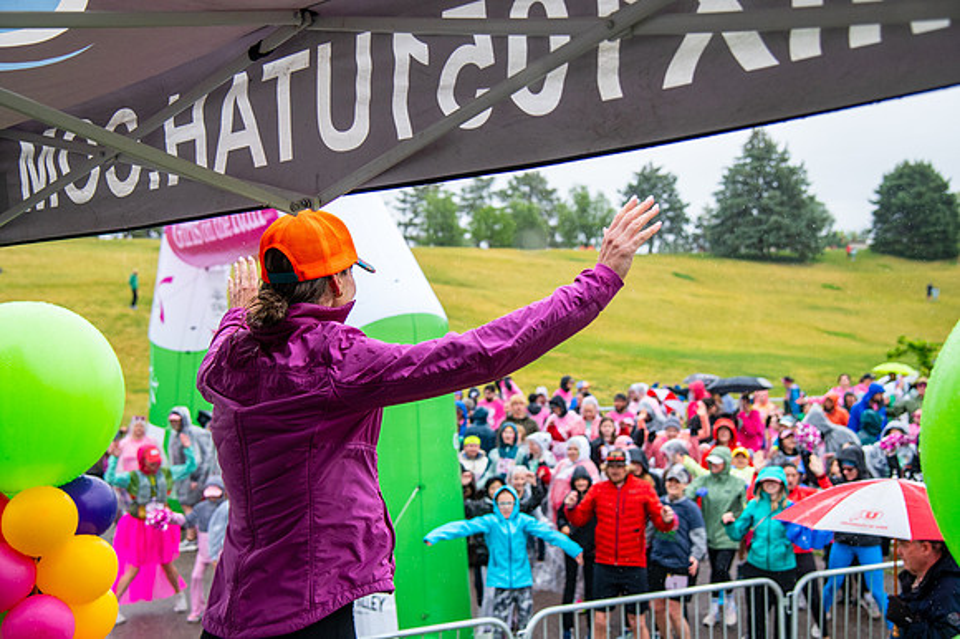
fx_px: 1132
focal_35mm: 42
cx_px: 480
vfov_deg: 31.5
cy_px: 320
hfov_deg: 46.0
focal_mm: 40
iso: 2000
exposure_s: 1/1250
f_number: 4
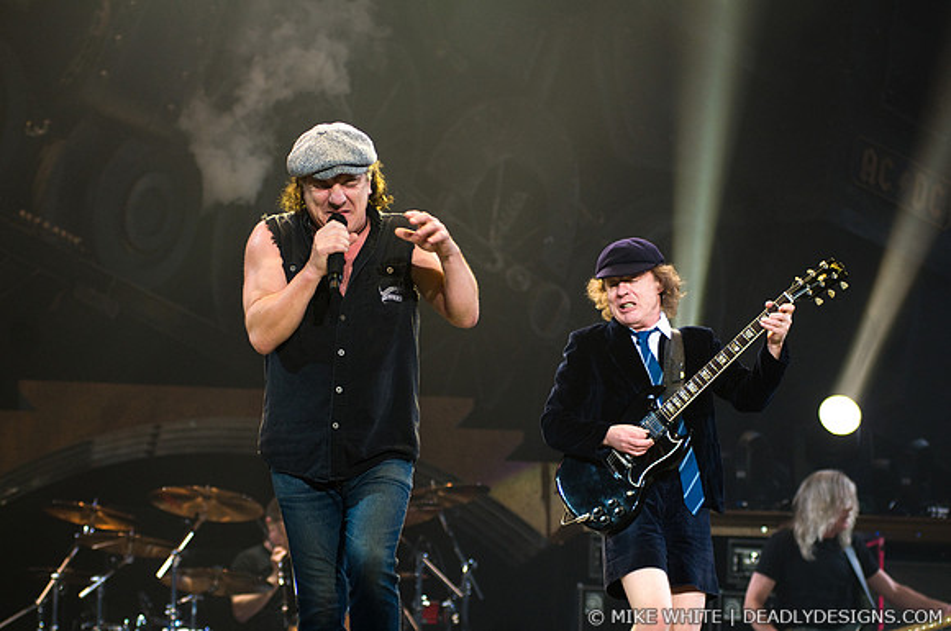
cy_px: 316
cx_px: 476
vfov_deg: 11.4
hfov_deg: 17.1
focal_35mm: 120
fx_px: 3166
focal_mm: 80
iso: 800
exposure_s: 1/250
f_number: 4
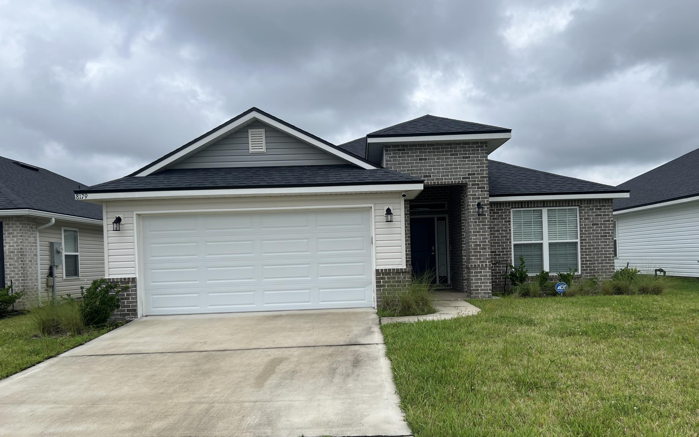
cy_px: 263
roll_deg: +1.7
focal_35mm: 28
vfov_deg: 44.3
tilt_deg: -1.0
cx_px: 355
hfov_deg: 66.5
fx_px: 533
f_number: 1.5
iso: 50
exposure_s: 1/3460
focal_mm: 5.7
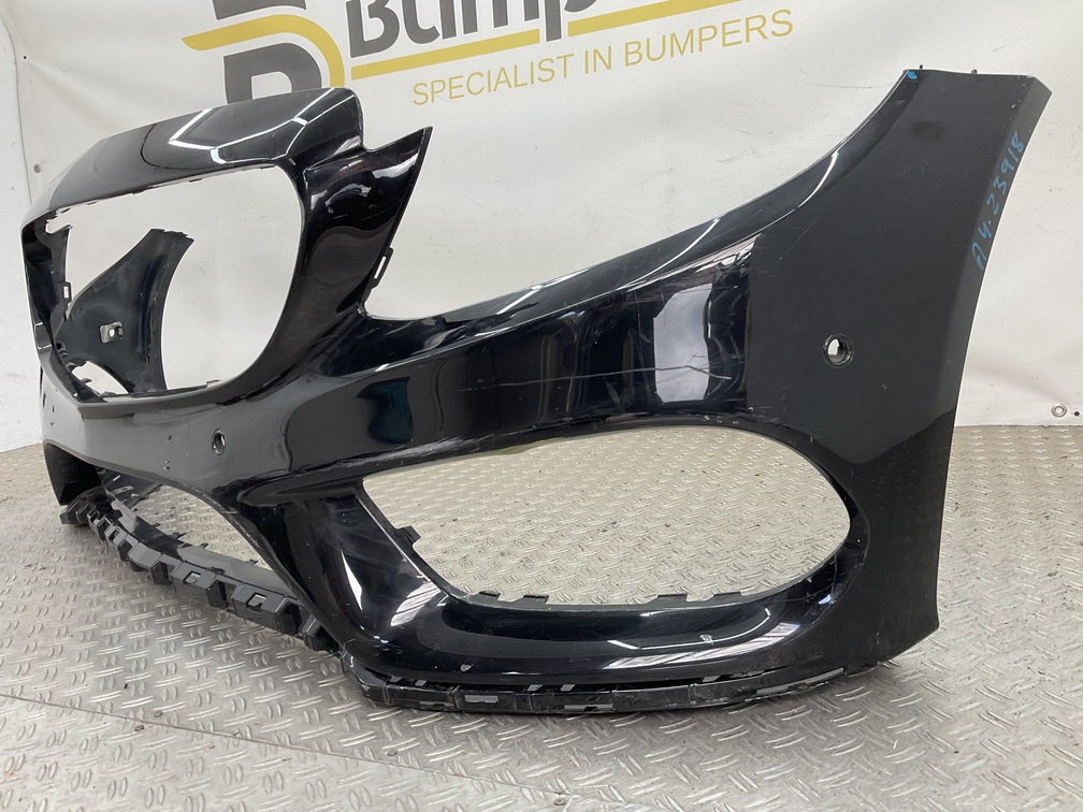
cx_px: 542
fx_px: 907
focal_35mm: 29
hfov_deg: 61.7
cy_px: 406
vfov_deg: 48.2
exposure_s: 1/120
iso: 32
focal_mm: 3
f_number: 1.8
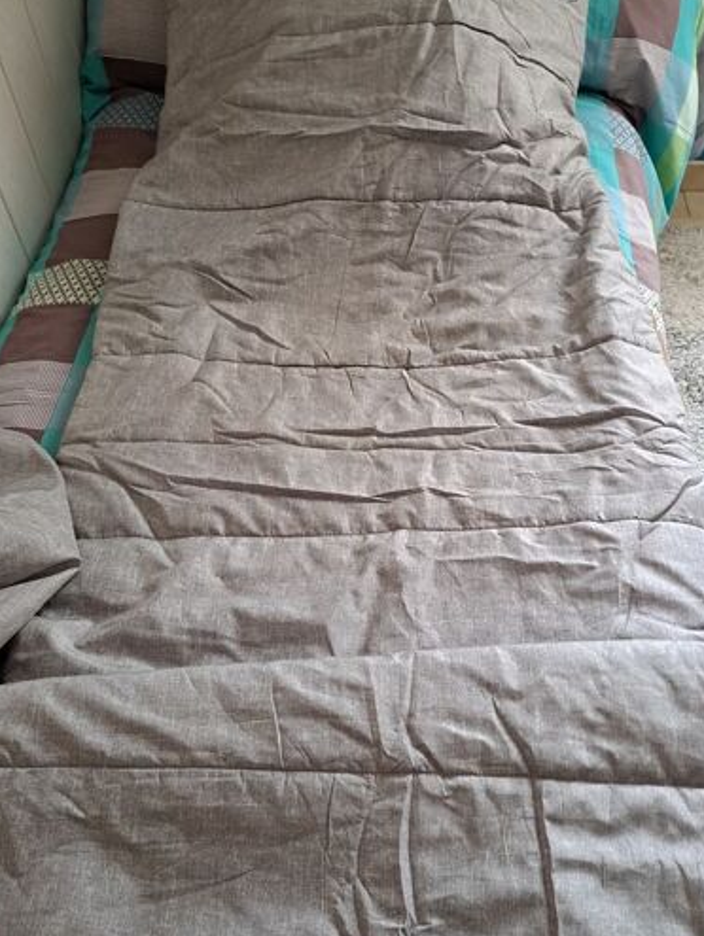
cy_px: 471
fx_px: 840
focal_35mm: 31
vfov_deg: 58.3
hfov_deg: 45.3
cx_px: 407
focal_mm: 5.23
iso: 250
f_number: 1.8
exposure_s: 1/33
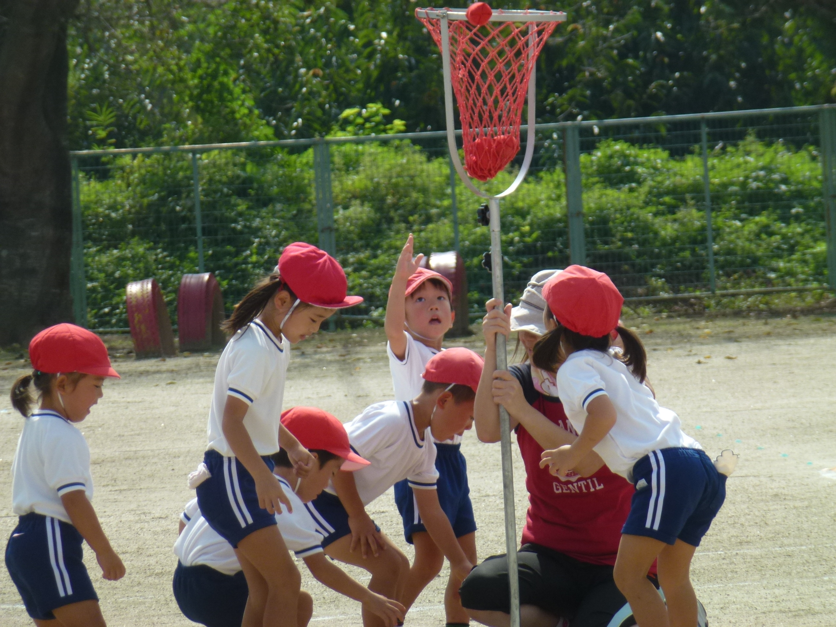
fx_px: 9274
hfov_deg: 5.2
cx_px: 418
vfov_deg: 3.9
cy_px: 314
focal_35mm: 384
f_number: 5.9
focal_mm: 68.8
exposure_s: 1/500
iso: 125
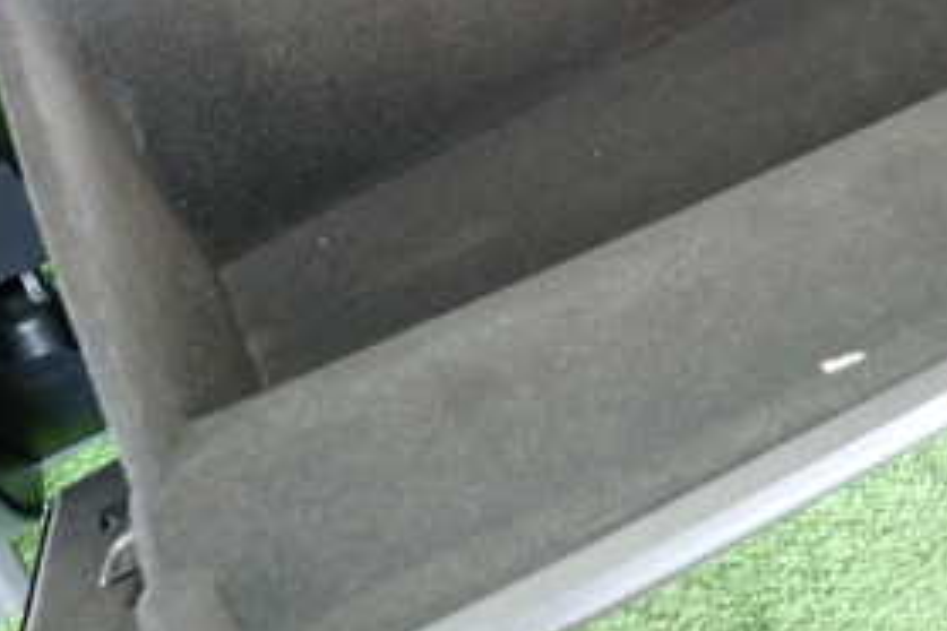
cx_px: 662
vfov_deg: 23.0
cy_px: -31
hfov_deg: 35.2
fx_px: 1473
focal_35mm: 56
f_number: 2
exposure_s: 1/30
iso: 400
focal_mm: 4.5
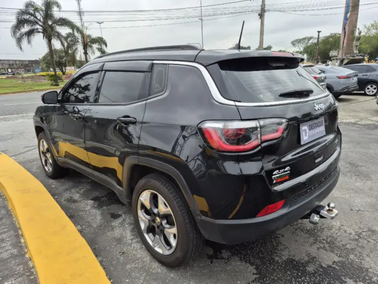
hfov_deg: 73.9
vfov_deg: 58.9
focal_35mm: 23
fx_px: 251
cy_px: 142
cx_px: 189
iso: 25
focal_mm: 5.4
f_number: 1.8
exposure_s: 1/980
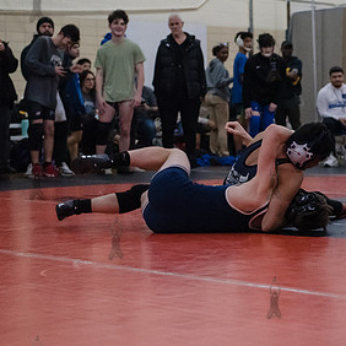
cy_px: 179
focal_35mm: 98
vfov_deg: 17.7
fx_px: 1108
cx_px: 274
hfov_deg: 17.6
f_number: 3.2
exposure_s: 1/400
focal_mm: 56
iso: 8000
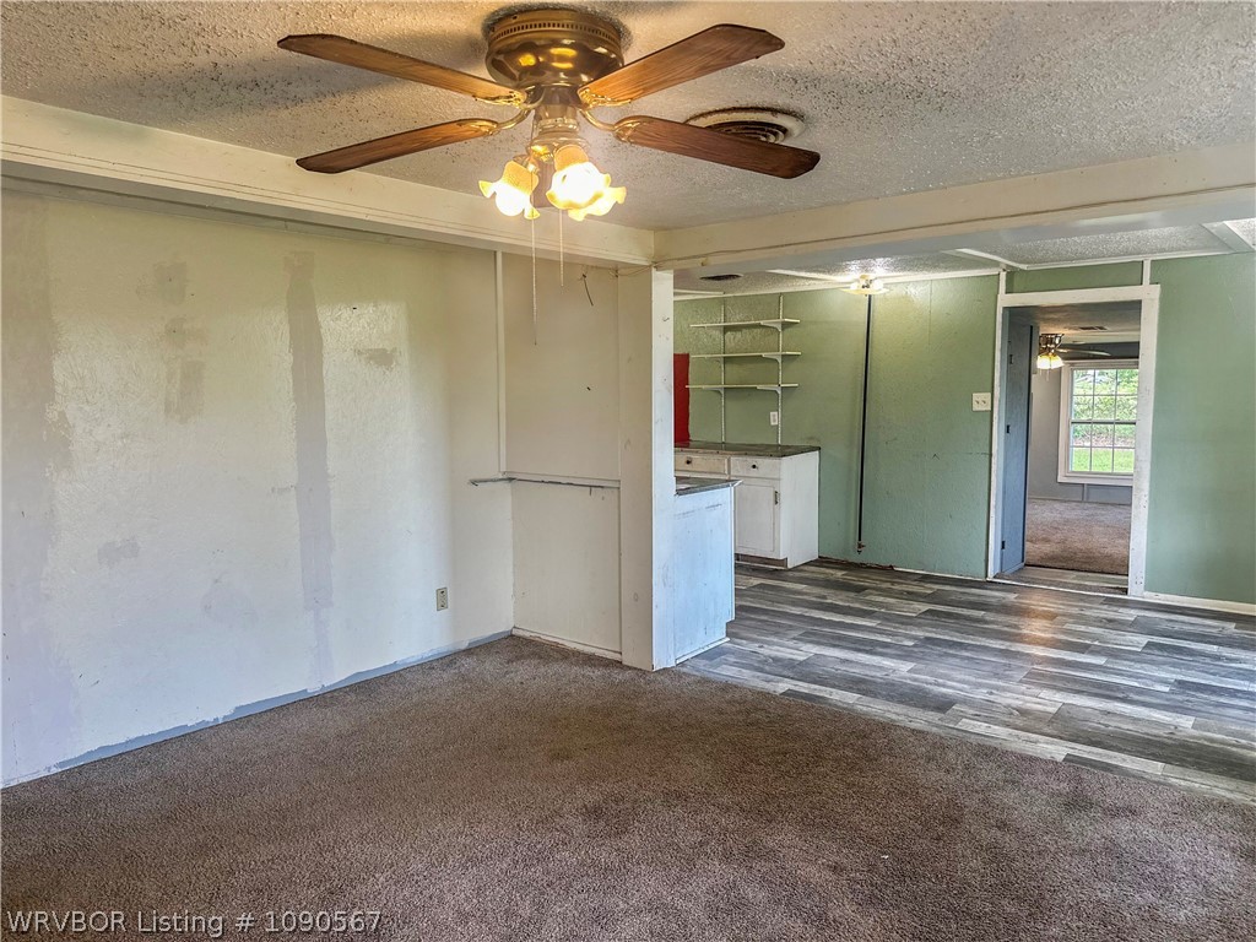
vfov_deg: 56.8
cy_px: 471
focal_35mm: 24
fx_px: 871
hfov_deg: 71.6
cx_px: 628
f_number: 1.78
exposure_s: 1/120
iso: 160
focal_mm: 6.86
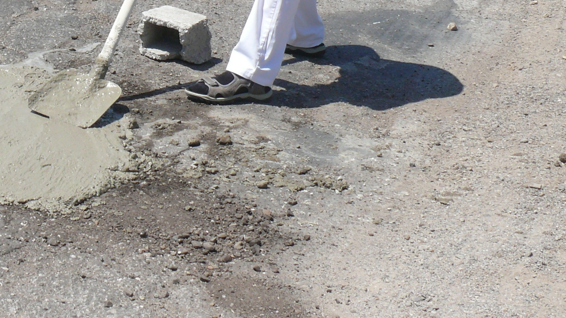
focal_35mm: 89
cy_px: -79
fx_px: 1336
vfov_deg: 13.2
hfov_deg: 23.3
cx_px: 55
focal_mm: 8.1
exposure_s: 1/400
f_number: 6.3
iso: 100
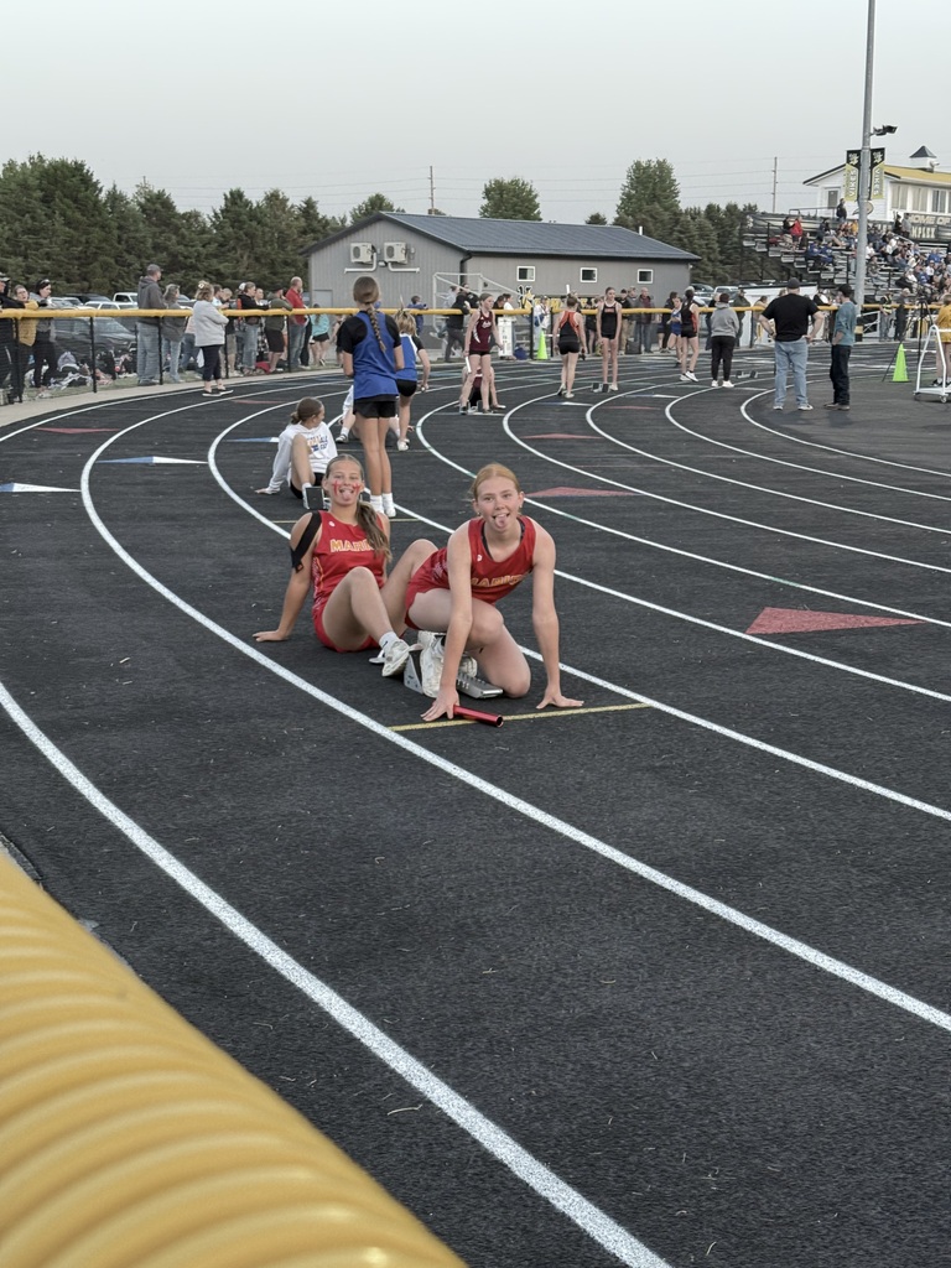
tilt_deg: -10.3
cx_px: 476
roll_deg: -0.7
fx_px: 1758
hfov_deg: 30.3
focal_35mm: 48
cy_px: 634
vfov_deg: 39.7
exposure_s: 1/77
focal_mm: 6.76
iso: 100
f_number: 1.78
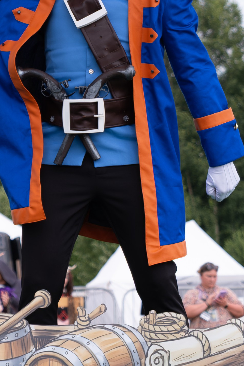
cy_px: 82
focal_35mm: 183
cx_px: 38
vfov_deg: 11.2
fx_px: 1861
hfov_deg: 7.5
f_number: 2.8
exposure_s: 1/1250
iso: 160
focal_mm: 42.7
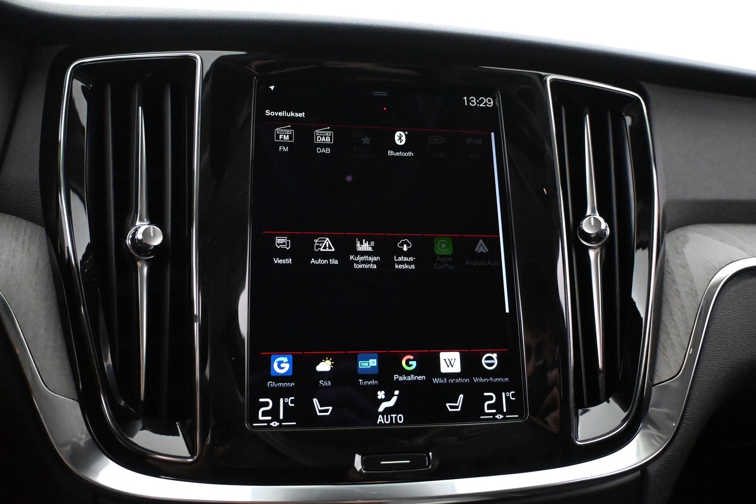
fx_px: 614
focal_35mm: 29
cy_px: 252
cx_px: 378
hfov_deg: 63.2
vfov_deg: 44.6
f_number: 3.8
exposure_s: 1/60
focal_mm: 19.5
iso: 10000
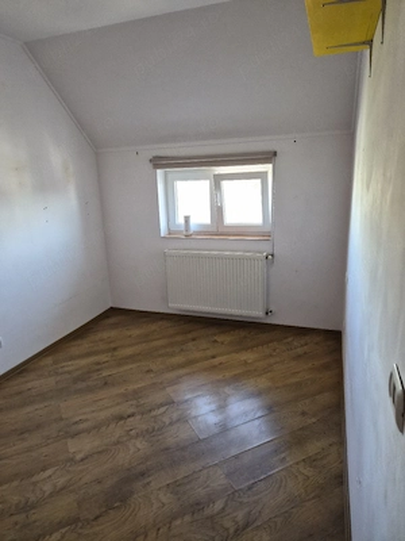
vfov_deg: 73.9
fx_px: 359
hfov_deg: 58.9
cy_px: 270
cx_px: 202
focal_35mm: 23
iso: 400
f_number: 1.8
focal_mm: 5.4
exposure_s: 1/100
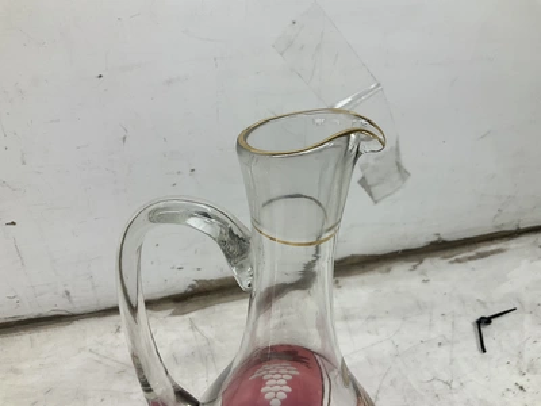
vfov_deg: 48.2
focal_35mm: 29
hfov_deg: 61.7
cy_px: 203
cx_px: 270
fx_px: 453
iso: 32
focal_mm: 3
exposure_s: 1/120
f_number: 1.8
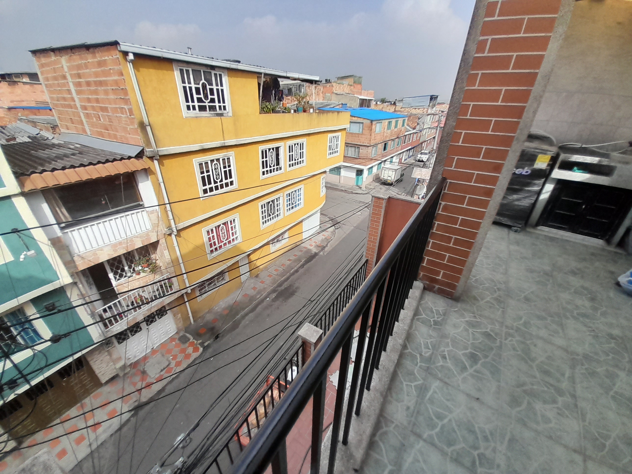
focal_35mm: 13
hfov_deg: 106.2
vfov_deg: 89.9
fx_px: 237
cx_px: 316
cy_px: 237
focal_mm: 1.13
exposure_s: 1/873
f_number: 2.2
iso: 40
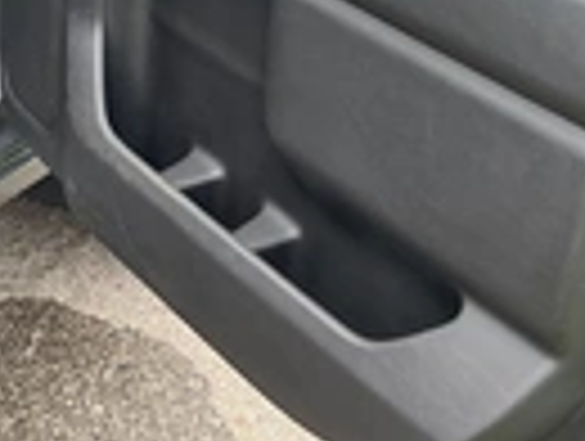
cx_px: 68
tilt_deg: -19.6
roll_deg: +1.1
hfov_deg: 22.2
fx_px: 1456
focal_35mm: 86
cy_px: -144
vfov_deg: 16.2
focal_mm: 3
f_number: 1.8
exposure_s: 1/153
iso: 20
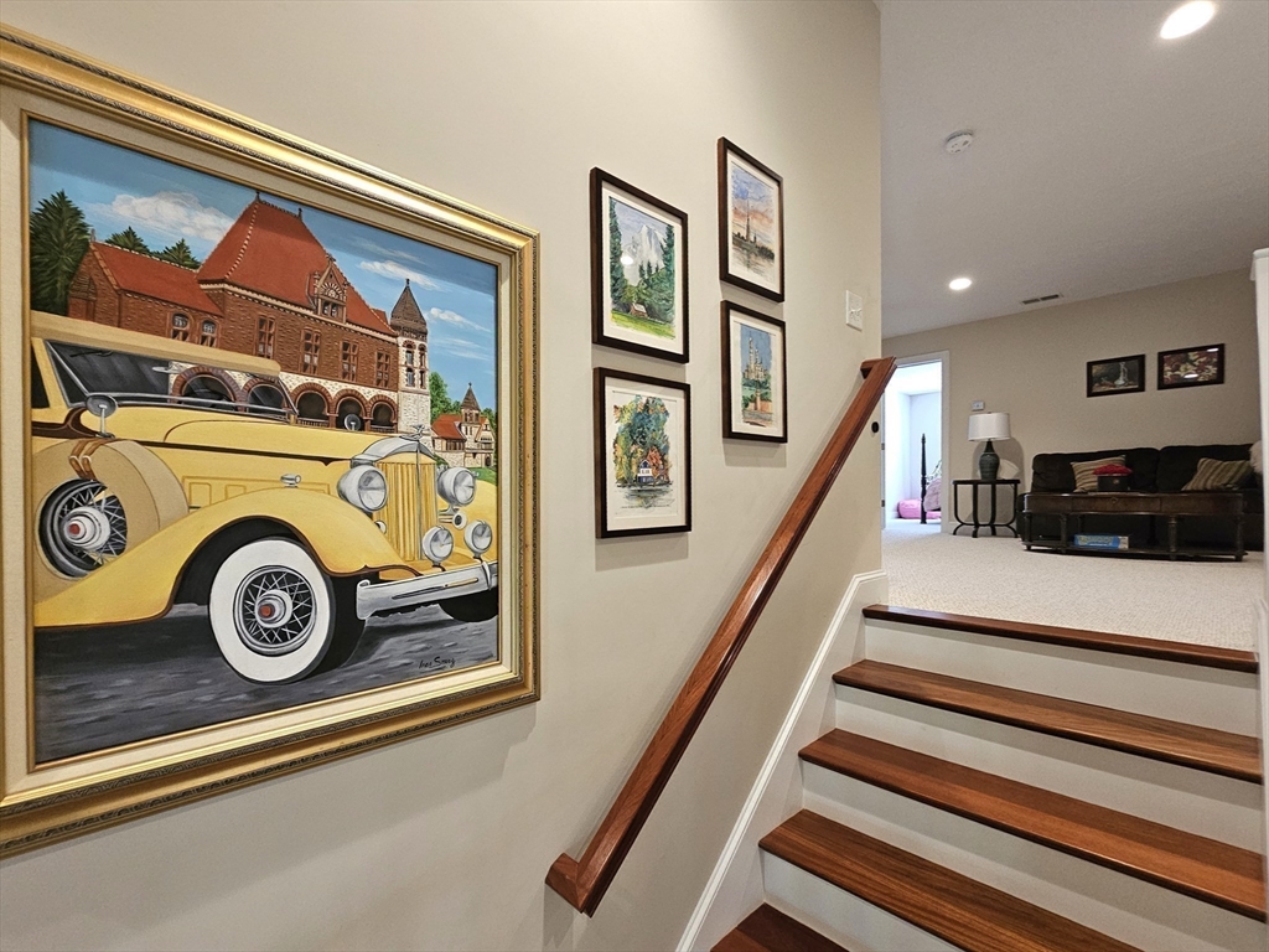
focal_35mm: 13
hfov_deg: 106.2
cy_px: 476
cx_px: 634
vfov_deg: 89.9
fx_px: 477
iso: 400
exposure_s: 1/60.2
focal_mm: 2.2
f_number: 2.2
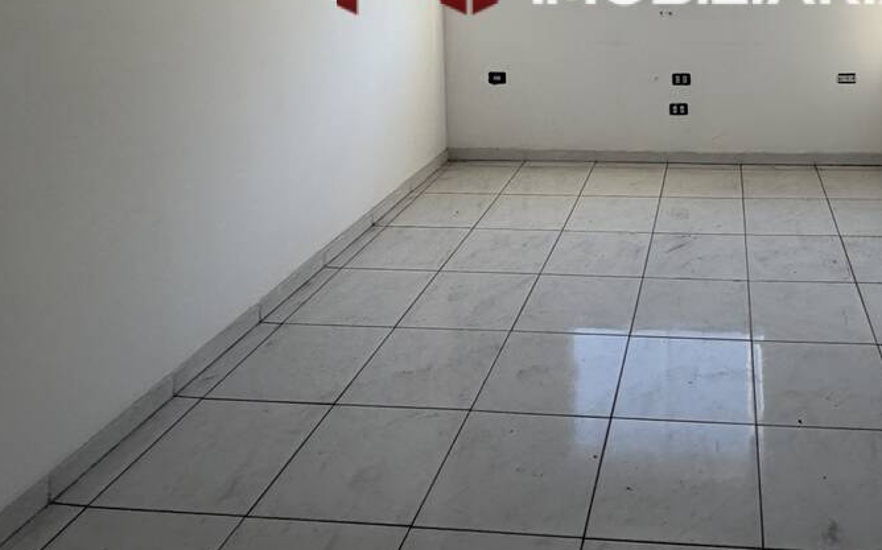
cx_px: 669
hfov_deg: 56.5
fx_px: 769
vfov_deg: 34.6
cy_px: -38
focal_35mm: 32
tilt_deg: -3.8
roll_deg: +0.1
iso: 64
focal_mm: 2.22
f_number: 2.2
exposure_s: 1/121
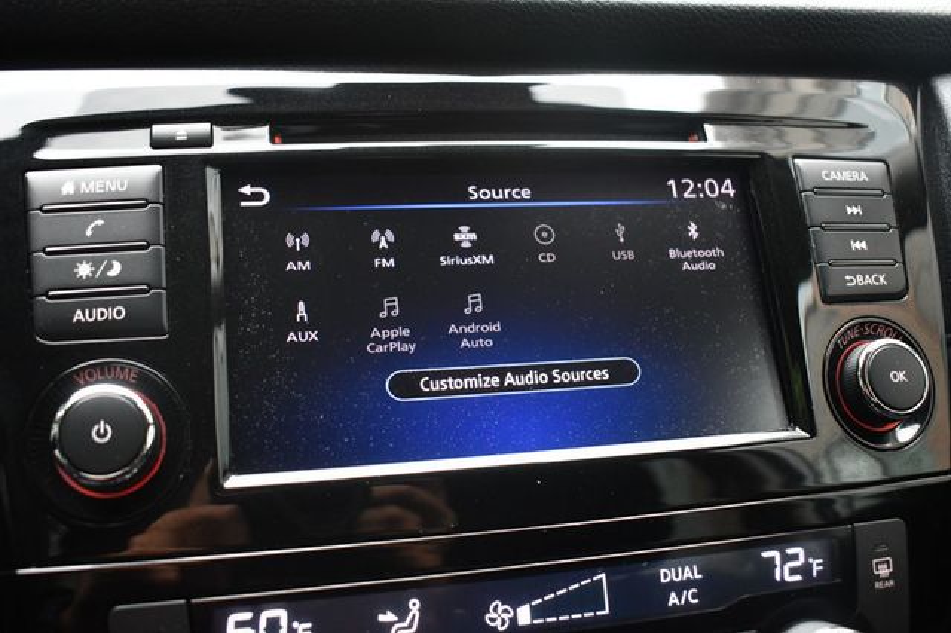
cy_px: 316
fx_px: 898
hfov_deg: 55.8
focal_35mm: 34
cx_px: 476
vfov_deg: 38.8
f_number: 3.8
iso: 2000
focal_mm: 23
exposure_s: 1/125
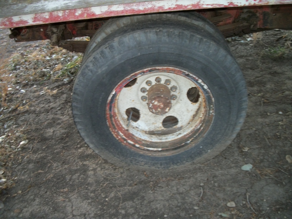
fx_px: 270
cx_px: 146
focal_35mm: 32
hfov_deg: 56.8
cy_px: 110
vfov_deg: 44.2
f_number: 2.9
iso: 160
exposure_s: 1/30
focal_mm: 5.7
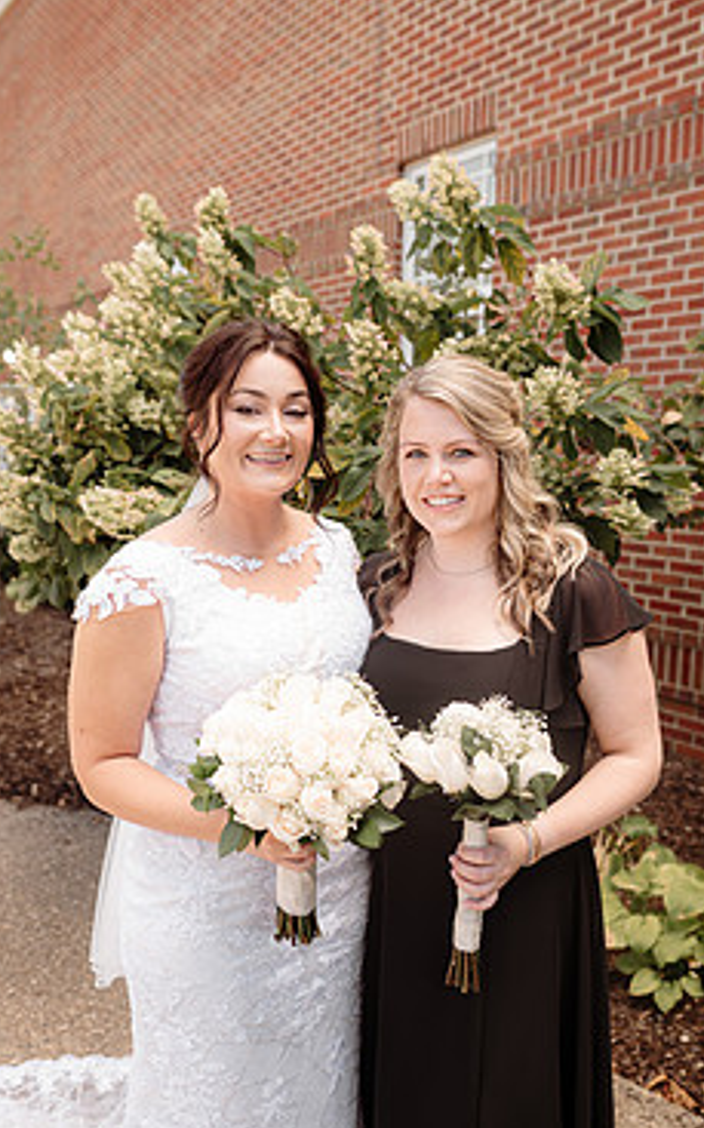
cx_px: 363
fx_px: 922
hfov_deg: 41.8
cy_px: 559
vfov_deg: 62.9
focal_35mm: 30
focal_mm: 24
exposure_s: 1/400
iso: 160
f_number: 2.8
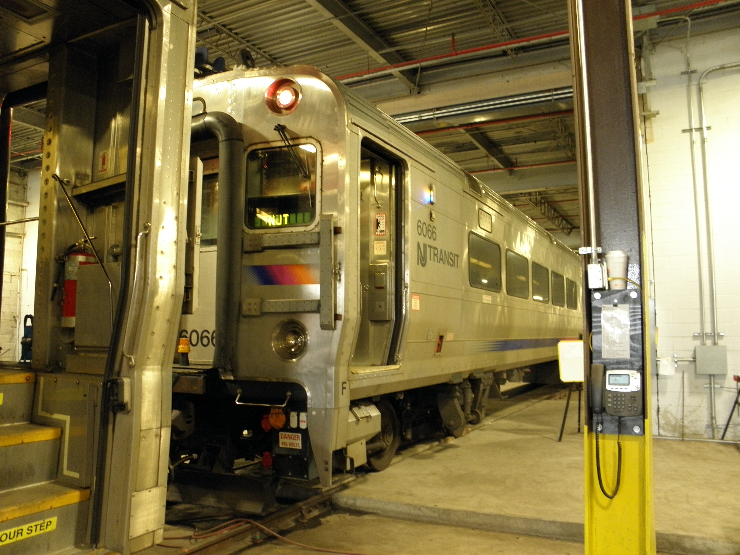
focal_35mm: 28
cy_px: 278
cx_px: 370
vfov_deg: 49.7
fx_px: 599
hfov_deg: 63.4
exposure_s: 1/8
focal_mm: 5
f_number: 3.5
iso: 200
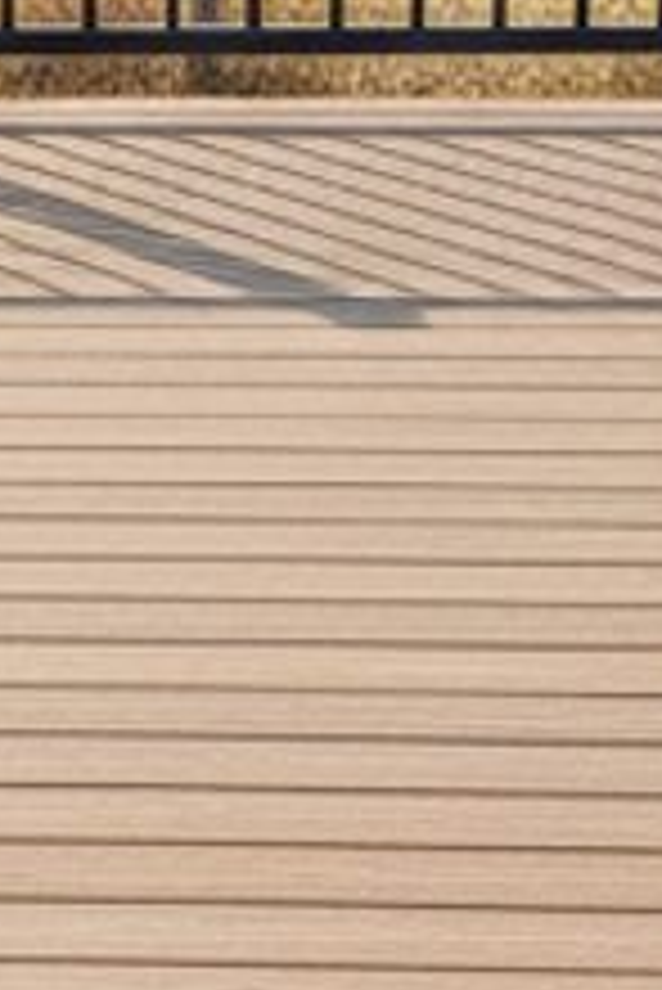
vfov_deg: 15.0
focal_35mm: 136
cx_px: -396
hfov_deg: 9.7
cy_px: 216
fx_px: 3745
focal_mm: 6.8
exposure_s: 1/1528
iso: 928
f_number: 1.68
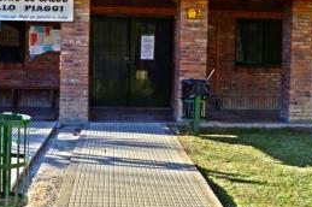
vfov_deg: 23.6
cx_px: 155
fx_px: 493
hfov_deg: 35.1
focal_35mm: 57
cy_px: 66
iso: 800
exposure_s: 1/80
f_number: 25
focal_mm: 22
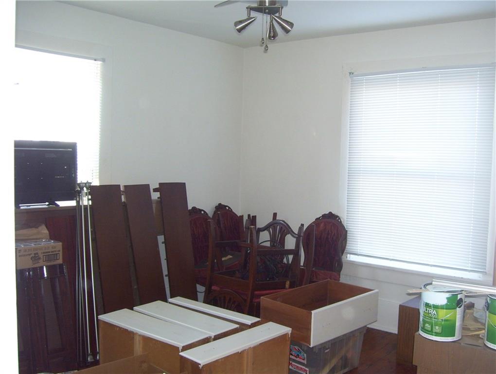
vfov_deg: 39.7
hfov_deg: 51.3
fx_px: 517
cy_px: 187
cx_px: 248
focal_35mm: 36
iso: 160
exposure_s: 1/60
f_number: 2.7
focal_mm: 6
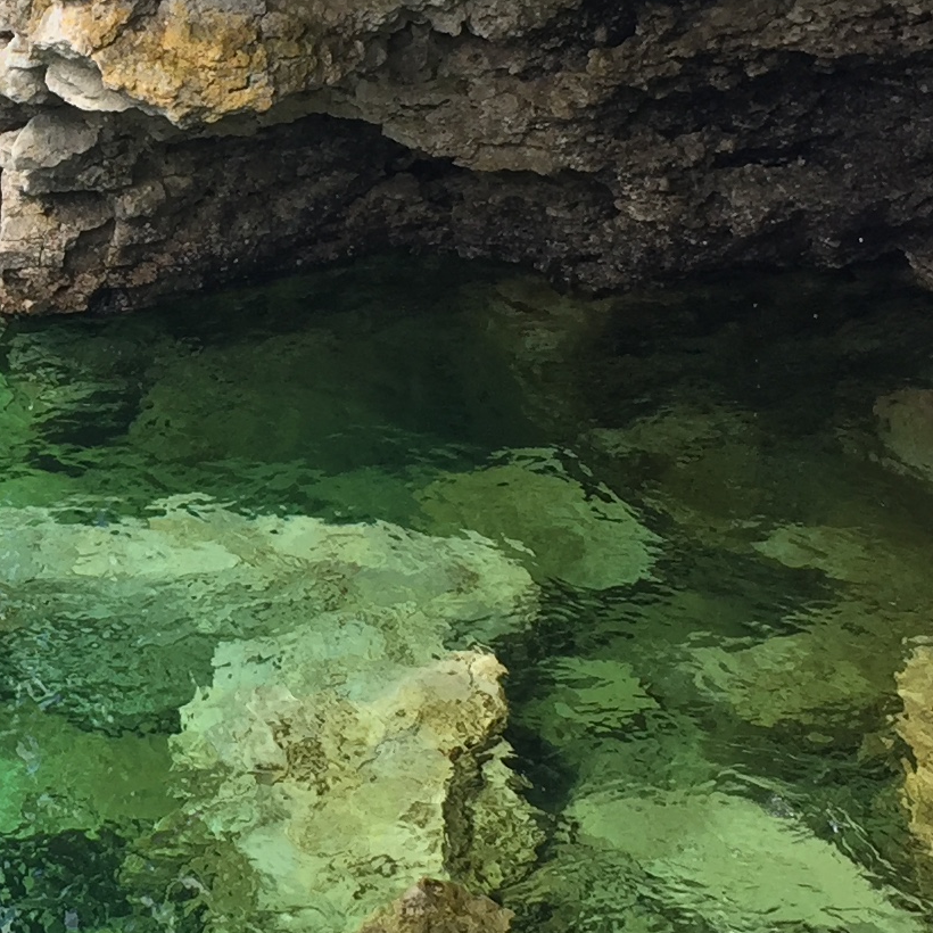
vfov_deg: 17.0
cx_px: 23
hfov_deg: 16.7
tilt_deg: -29.6
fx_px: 3110
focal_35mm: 102
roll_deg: -0.2
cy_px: 254
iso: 32
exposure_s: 1/482
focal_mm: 4.15
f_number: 2.2
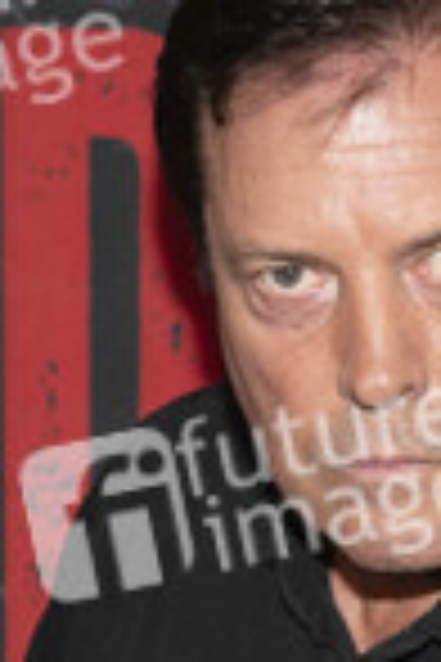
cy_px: 721
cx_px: 382
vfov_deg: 10.2
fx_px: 3656
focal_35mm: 199
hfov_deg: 6.9
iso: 800
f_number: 5.6
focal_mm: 73
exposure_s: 1/200
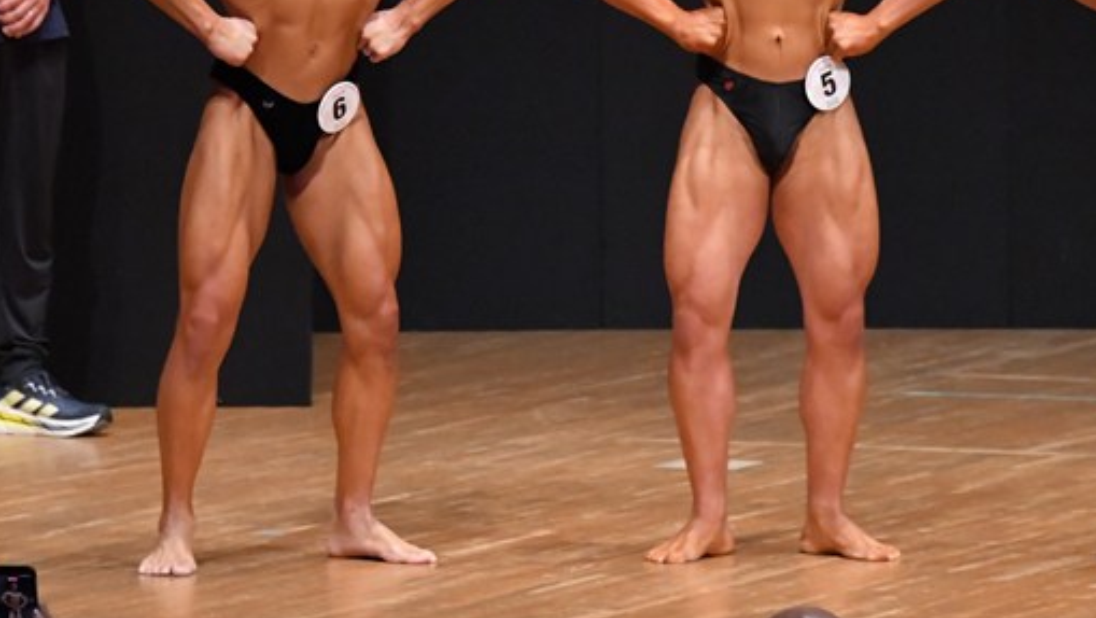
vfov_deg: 2.7
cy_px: 78
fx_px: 13202
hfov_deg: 4.8
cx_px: 339
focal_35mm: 454
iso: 8000
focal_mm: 190
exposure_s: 1/400
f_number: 5.6
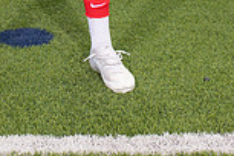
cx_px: 37
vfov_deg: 10.9
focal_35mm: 112
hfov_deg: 18.1
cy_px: -177
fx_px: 728
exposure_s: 1/400
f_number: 7.1
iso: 125
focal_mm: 38
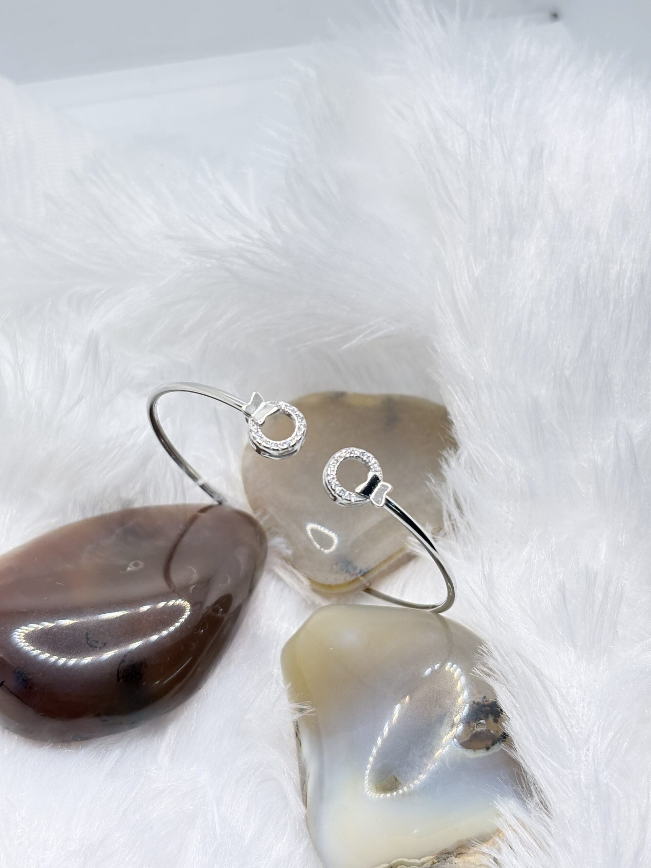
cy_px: 434
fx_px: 1304
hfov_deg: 28.0
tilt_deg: -48.6
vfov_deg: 36.8
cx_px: 326
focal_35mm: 52
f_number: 1.6
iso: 50
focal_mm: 5.96
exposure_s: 1/242
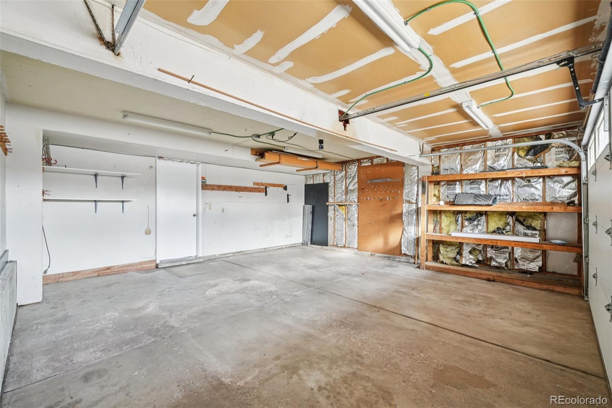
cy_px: 204
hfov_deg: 98.2
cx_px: 306
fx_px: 265
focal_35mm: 16
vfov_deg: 75.1
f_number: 8
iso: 800
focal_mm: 10.4
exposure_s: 1/2.5
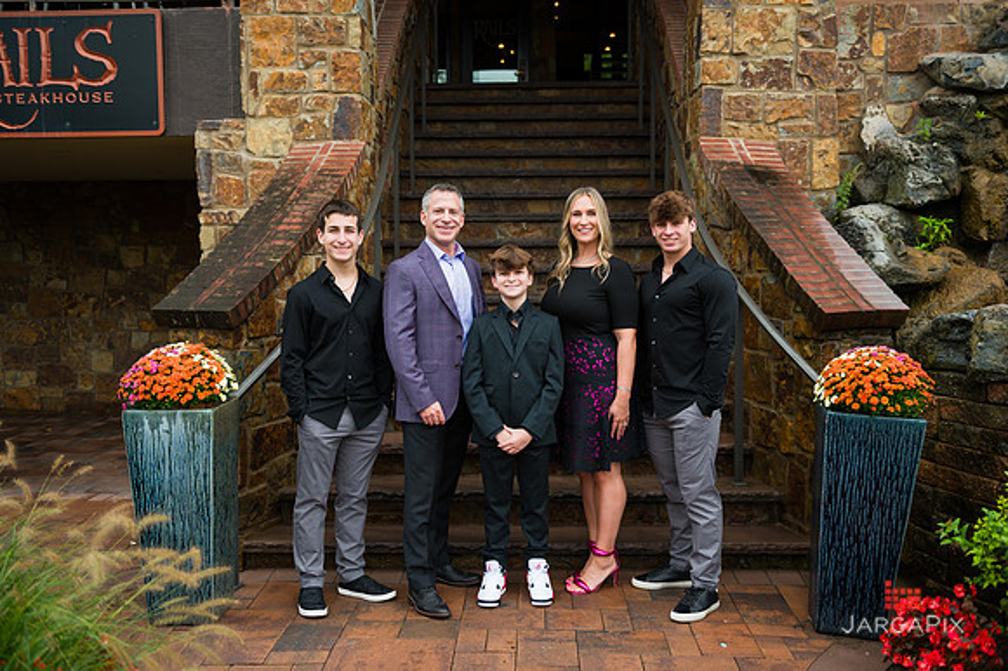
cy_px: 335
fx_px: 980
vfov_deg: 37.8
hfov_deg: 54.4
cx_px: 505
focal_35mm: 35
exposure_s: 1/500
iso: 320
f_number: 4
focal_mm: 34
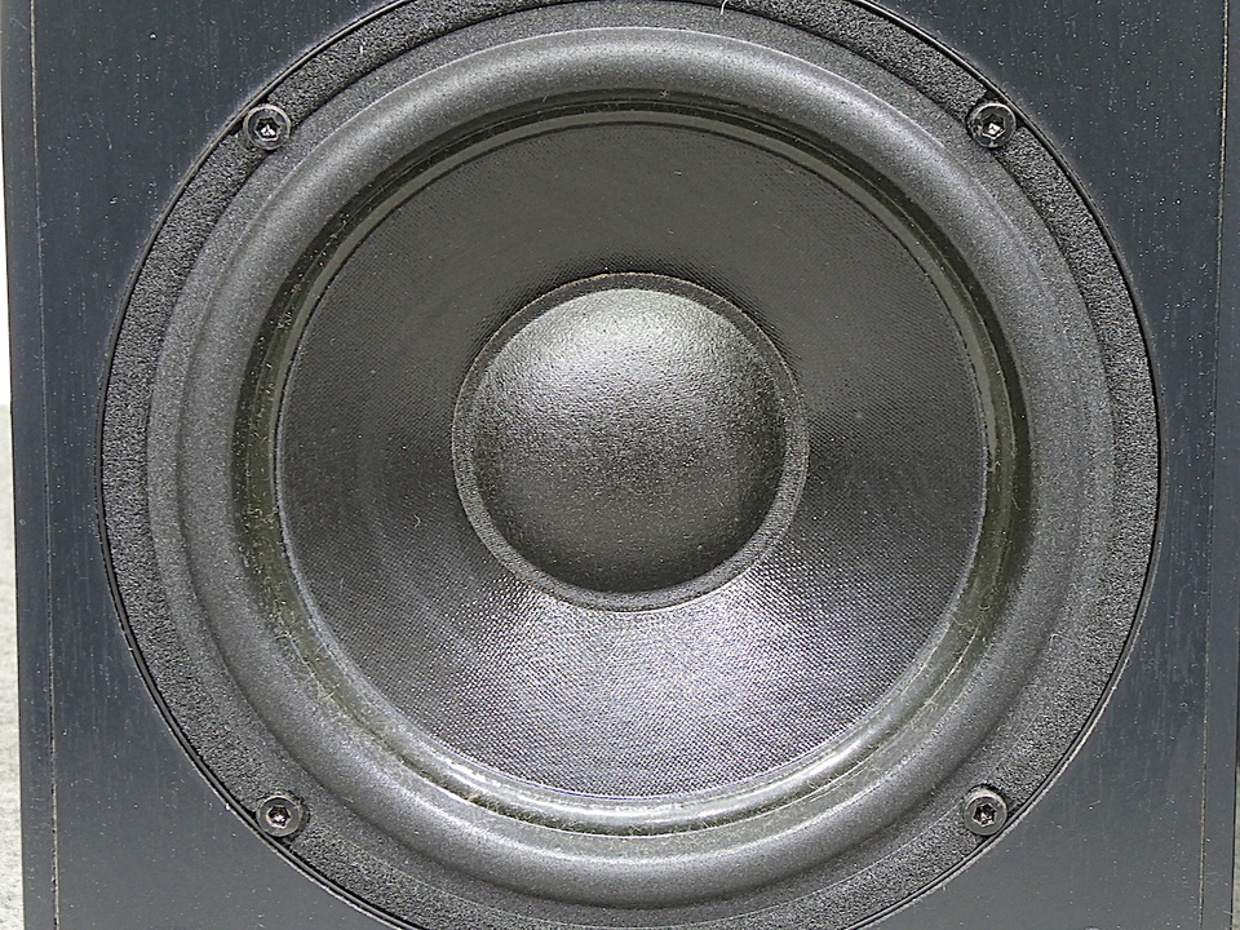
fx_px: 5122
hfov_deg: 13.8
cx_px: 620
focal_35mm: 143
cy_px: 465
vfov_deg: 10.4
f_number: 5.4
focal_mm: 25.6
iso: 200
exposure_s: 1
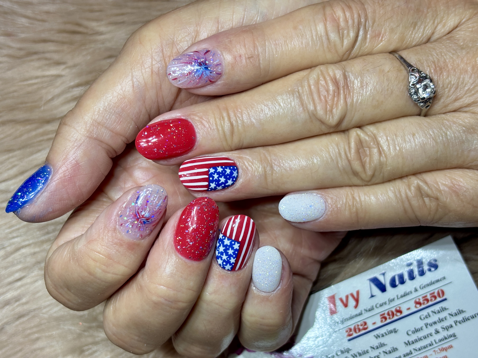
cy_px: 179
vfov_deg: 28.0
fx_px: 718
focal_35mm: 52
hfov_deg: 36.8
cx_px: 239
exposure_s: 1/170
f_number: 1.6
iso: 32
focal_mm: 5.96
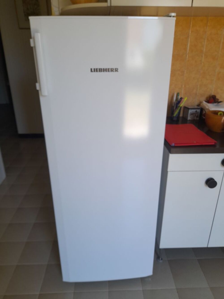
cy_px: 150
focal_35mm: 25
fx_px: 216
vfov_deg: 69.4
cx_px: 112
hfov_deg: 54.9
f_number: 2
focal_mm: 4.6
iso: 50
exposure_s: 1/50
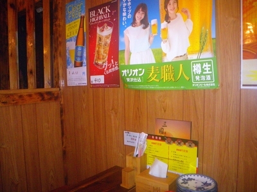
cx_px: 128
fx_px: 208
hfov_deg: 63.4
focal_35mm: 28
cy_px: 96
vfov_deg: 49.7
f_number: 3.5
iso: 400
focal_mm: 5
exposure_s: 1/50
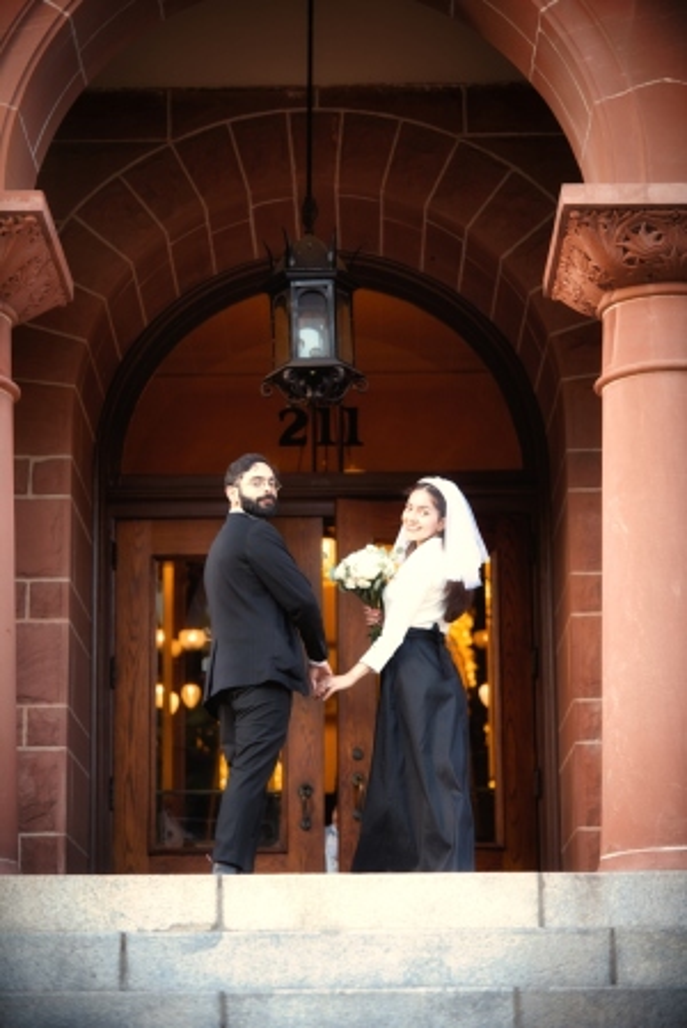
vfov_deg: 22.6
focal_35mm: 90
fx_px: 2572
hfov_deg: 15.2
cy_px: 514
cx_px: 344
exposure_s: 1/200
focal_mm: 90
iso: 400
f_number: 2.8
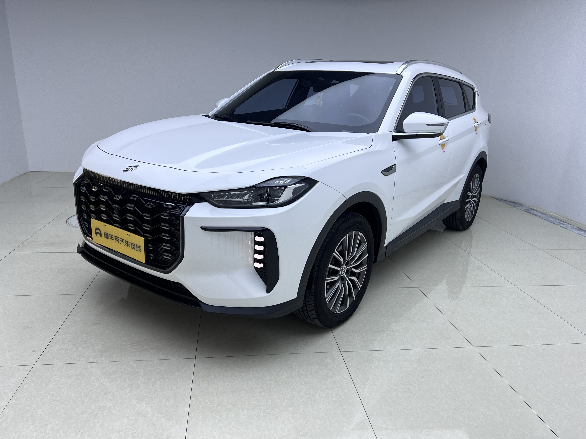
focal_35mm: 26
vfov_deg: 53.1
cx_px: 293
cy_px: 220
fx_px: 440
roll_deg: -1.2
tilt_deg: -16.9
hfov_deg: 67.3
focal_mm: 5.7
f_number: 1.5
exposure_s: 1/315
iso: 50
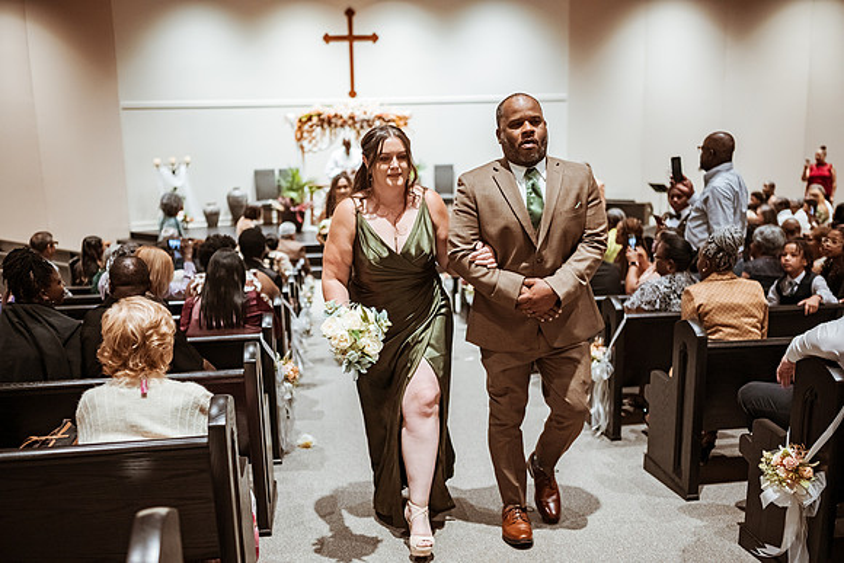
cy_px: 282
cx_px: 422
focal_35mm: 35
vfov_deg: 37.9
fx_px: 821
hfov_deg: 54.4
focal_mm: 35
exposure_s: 1/400
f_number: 1.8
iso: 1000
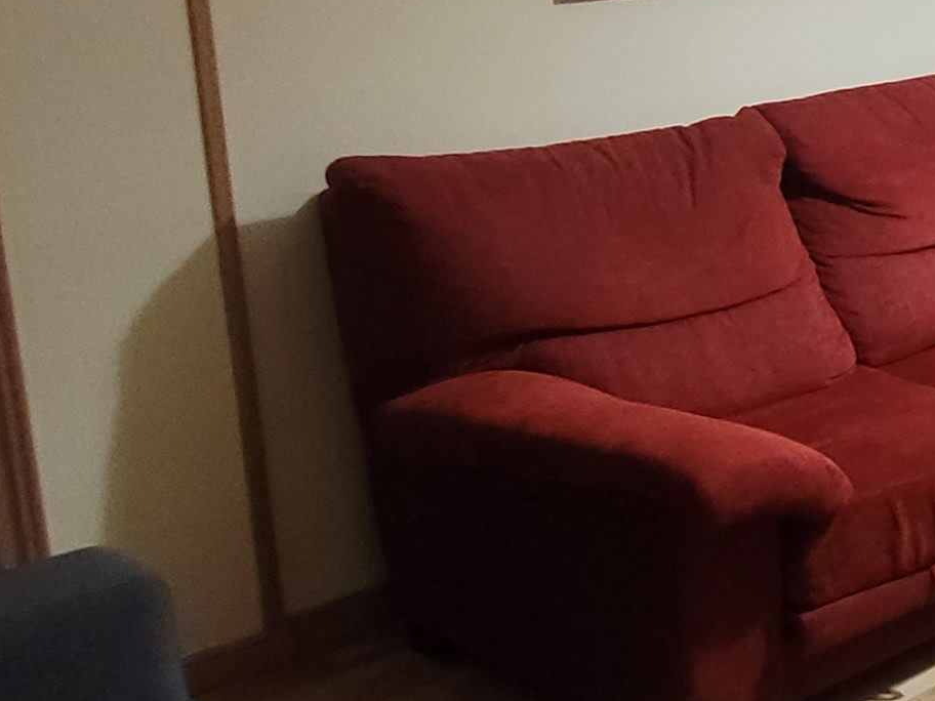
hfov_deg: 26.9
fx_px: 1540
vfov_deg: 25.4
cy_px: 199
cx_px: 1293
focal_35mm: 57
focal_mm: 1.74
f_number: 2.2
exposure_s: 1/33
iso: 500
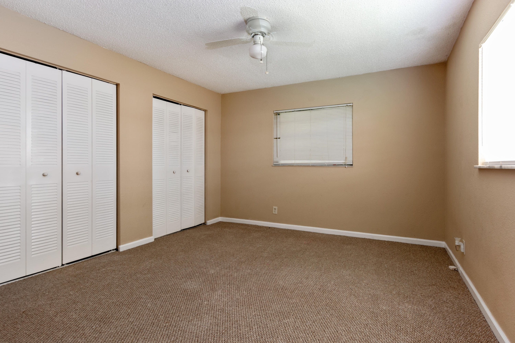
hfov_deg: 90.0
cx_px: 258
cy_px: 172
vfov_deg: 67.4
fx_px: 257
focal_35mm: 18
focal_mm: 12
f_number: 8
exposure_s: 1
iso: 200
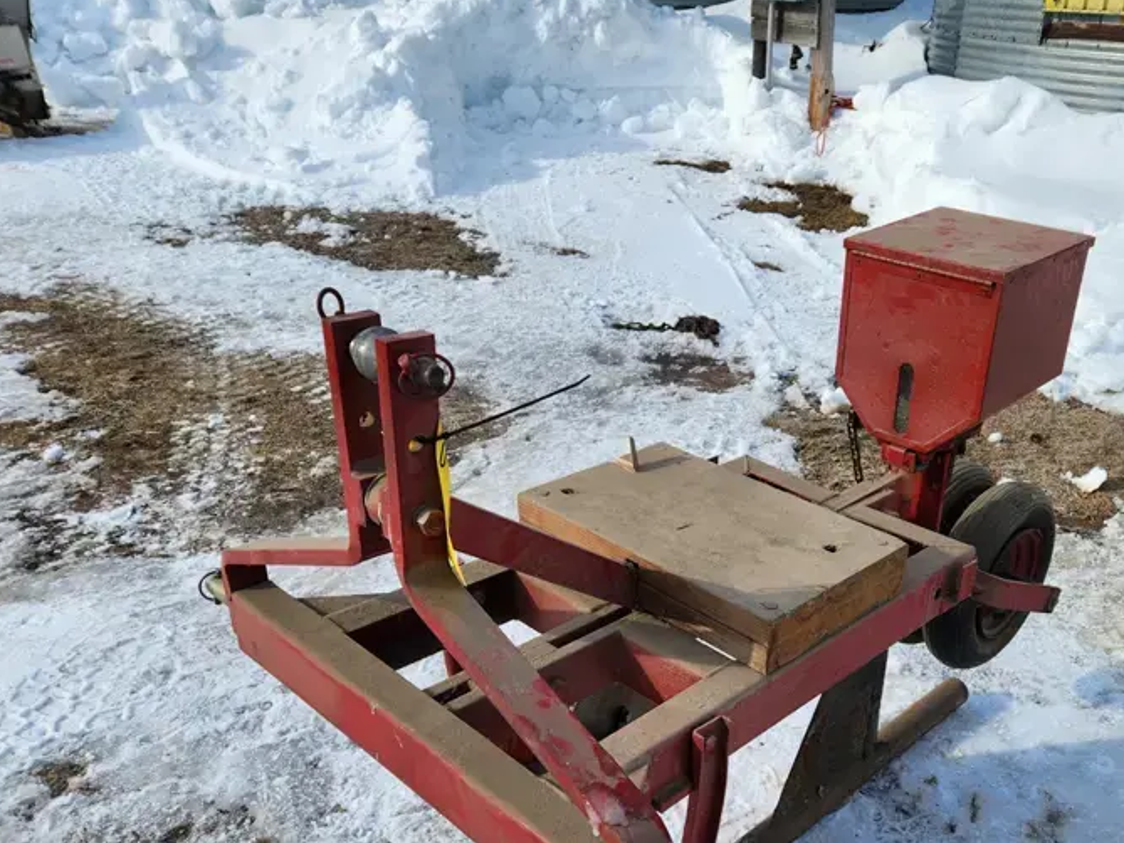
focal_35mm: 33
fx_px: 1072
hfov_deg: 54.6
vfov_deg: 42.2
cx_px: 714
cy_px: 588
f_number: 1.8
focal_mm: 5.4
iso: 20
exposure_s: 1/2271
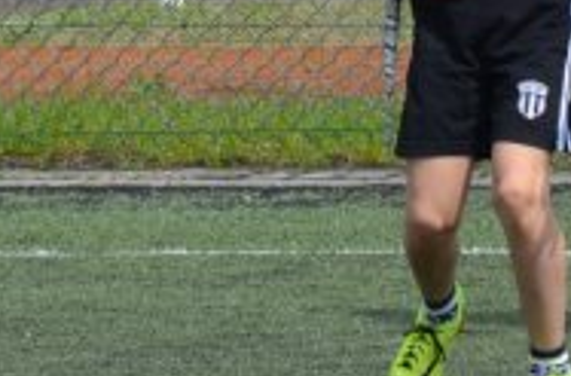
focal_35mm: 865
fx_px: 13659
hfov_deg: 2.4
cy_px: -391
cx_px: 333
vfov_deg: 1.6
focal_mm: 105
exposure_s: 1/320
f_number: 9
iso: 100
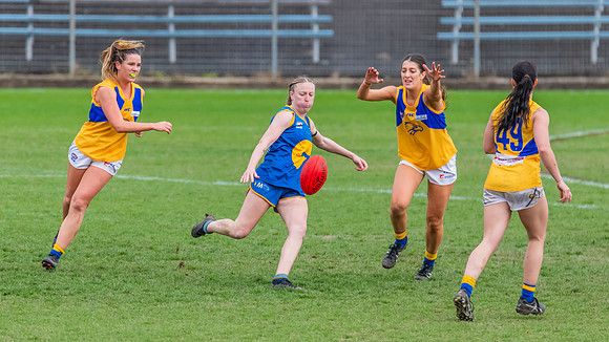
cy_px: 126
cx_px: 283
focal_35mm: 824
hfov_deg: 2.6
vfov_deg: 1.5
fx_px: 13311
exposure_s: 1/1250
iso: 2000
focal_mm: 550
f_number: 6.3
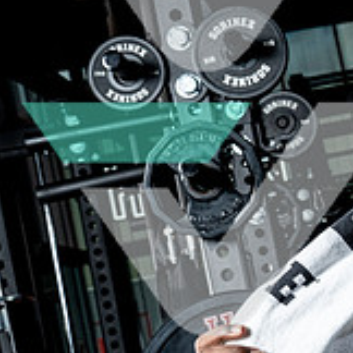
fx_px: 1511
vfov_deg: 13.3
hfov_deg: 12.5
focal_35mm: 131
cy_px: 219
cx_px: 577
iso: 640
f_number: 9
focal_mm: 43
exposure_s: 1/250
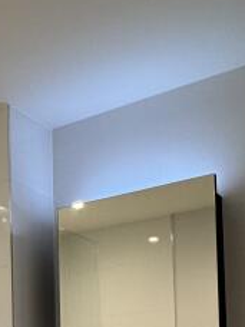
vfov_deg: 28.0
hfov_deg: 20.4
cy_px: 360
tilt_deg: +3.3
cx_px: -107
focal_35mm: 63
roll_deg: +0.7
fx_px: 595
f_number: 2.2
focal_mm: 2.22
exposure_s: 1/100
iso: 160
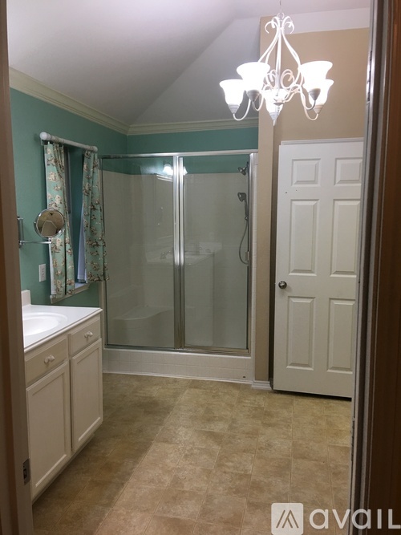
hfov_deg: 48.2
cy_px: 268
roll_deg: +0.6
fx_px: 448
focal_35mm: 29
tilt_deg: -7.7
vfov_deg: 61.7
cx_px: 200
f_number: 2.2
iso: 32
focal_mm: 4.15
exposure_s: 1/30
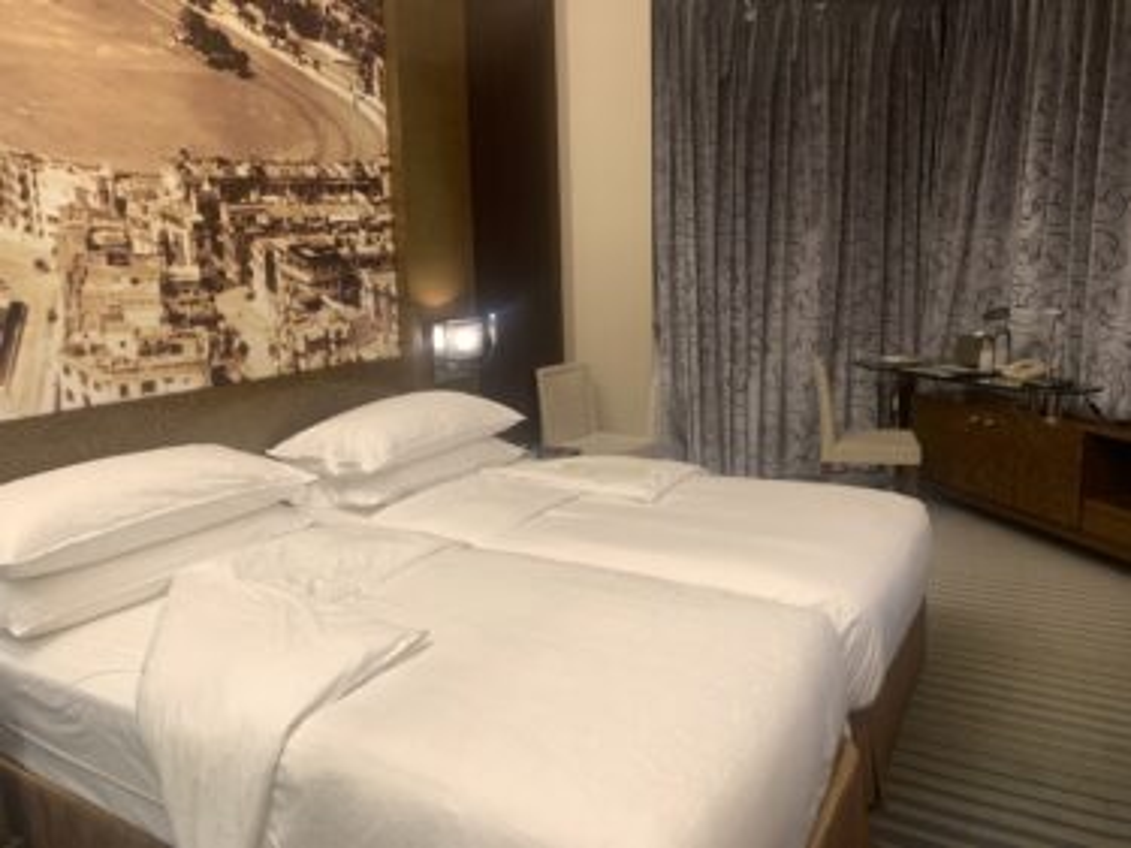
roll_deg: +1.0
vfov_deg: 53.0
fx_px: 849
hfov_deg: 67.3
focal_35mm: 26
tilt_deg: -9.6
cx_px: 566
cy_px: 424
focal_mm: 4.25
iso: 160
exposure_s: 1/50
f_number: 1.8
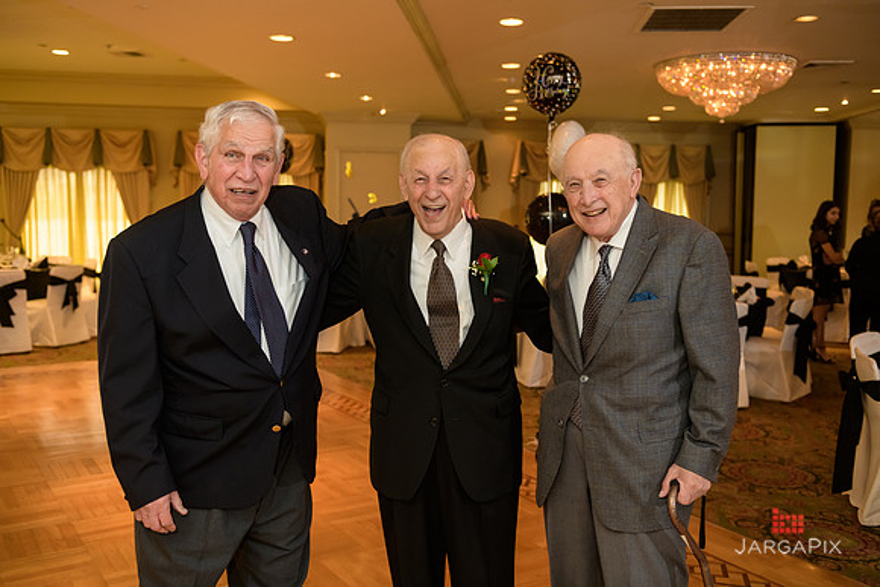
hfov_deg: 54.4
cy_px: 294
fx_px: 856
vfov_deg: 37.9
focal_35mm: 35
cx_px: 440
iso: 1000
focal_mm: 35
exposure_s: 1/125
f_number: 3.2
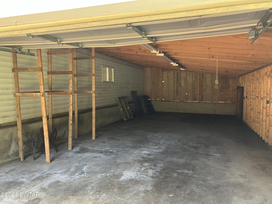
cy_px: 102
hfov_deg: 63.4
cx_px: 136
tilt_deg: -4.0
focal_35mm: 28
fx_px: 220
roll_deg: +0.2
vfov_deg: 49.7
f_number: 1.8
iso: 100
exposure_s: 1/60
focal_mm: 3.99
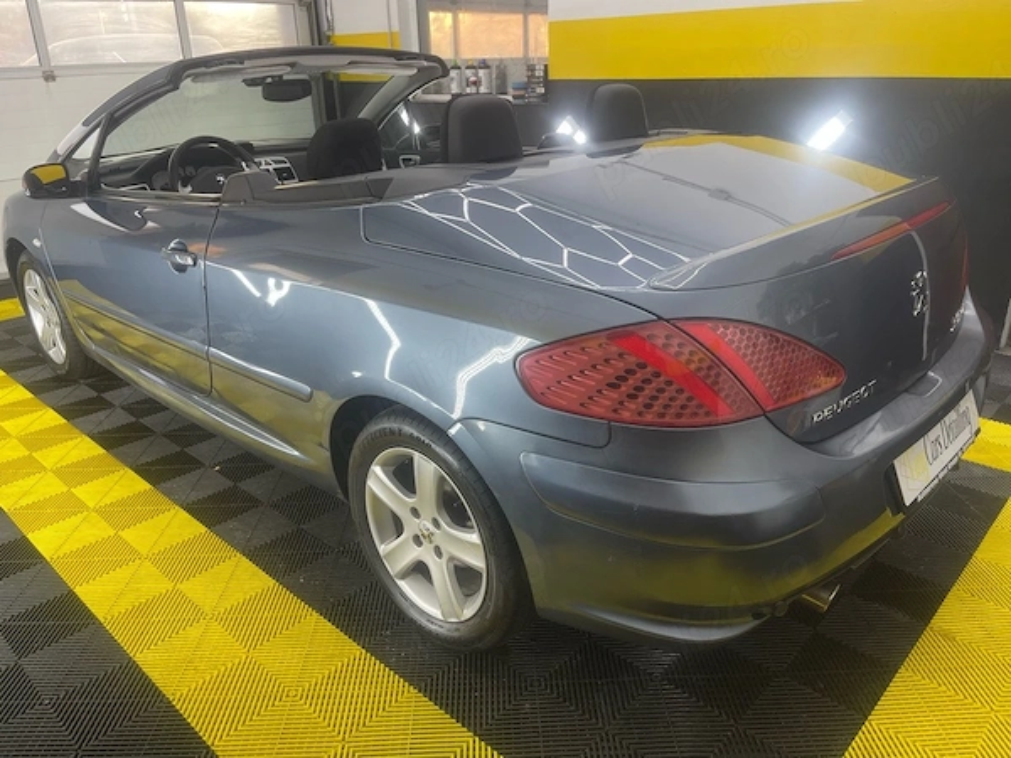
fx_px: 730
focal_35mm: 25
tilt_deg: -24.5
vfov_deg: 54.9
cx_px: 506
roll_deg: +1.6
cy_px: 379
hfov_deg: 69.4
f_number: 1.6
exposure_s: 1/100
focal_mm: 5.1
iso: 50
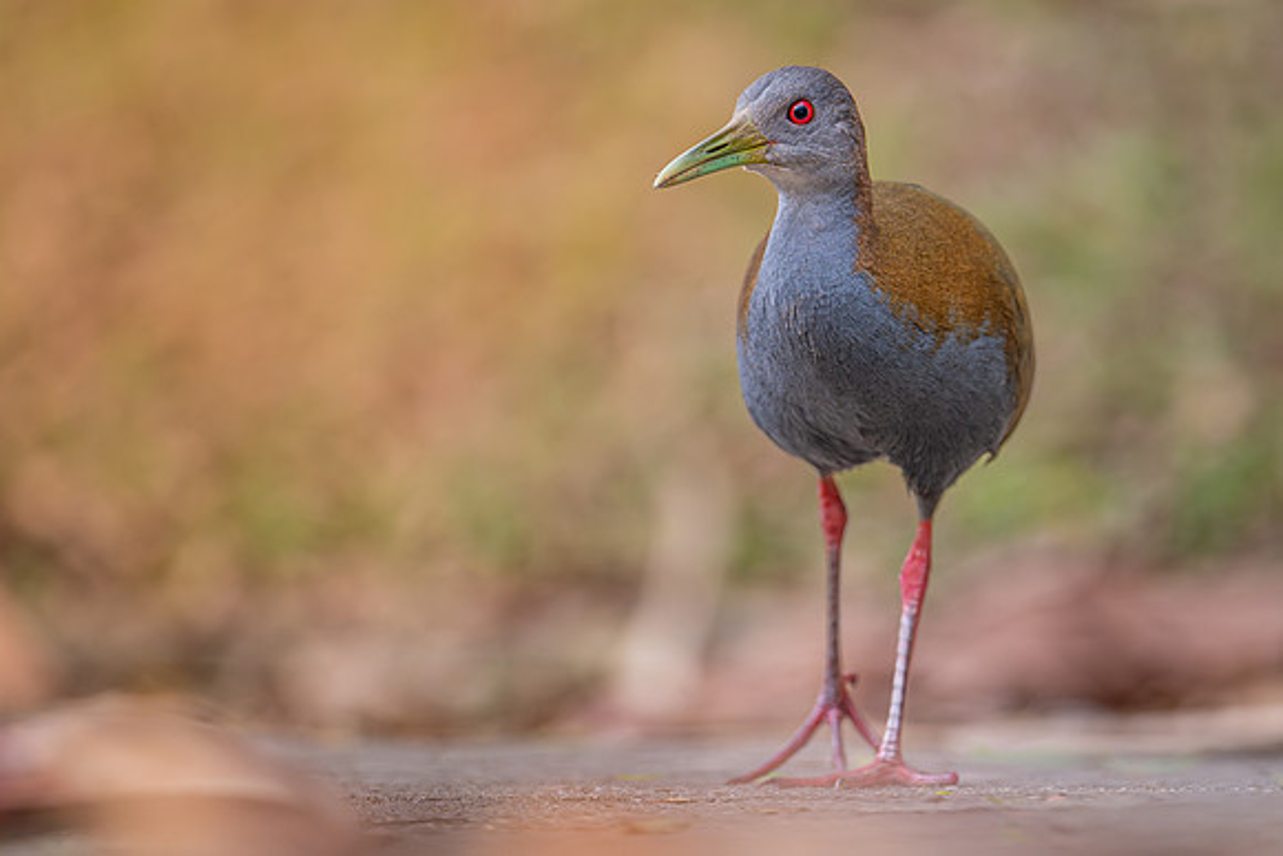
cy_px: 481
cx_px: 932
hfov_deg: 3.5
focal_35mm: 588
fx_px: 20955
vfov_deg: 2.3
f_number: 4.5
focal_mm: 400
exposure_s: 1/500
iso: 720
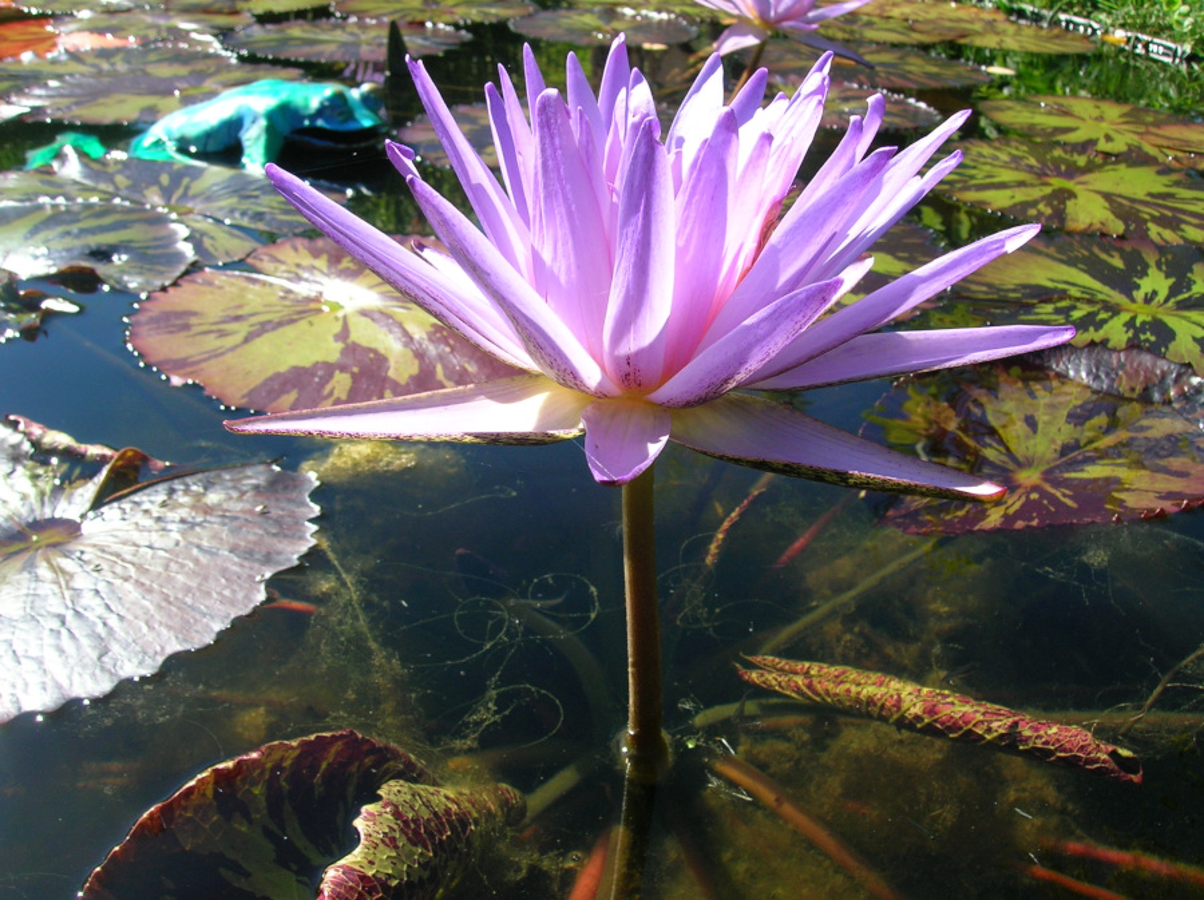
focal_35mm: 34
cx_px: 602
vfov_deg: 41.7
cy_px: 450
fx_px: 1181
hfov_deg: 54.0
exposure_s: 1/186
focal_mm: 5.7
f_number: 4.9
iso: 50
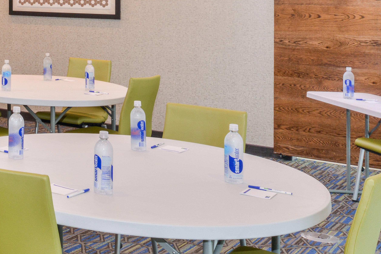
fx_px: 730
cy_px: 106
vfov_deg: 19.7
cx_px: -159
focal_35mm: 69
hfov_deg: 24.2
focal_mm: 24
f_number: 13
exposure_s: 1/20
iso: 640
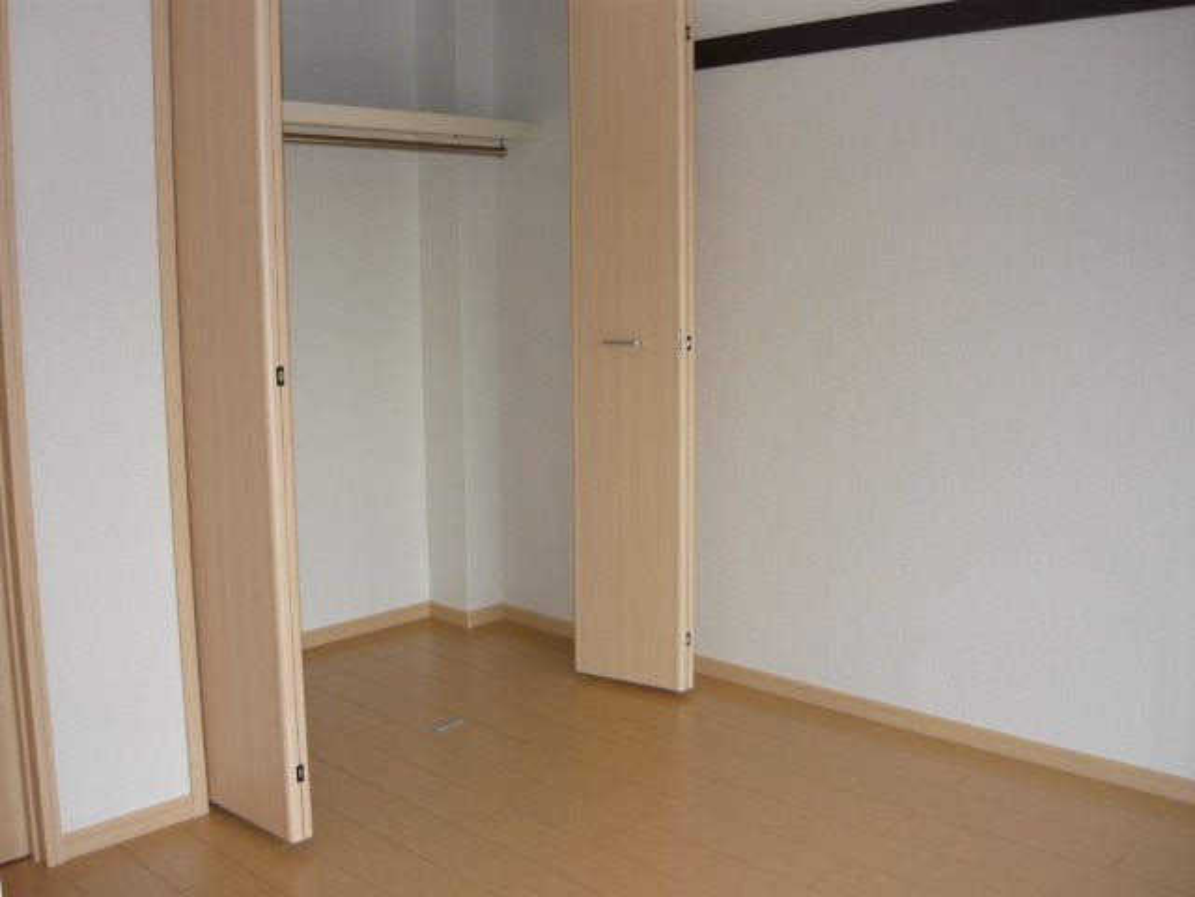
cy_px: 448
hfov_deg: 55.4
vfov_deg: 42.9
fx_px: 1139
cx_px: 598
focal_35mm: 33
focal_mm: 5.5
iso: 125
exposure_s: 1/30
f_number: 2.8
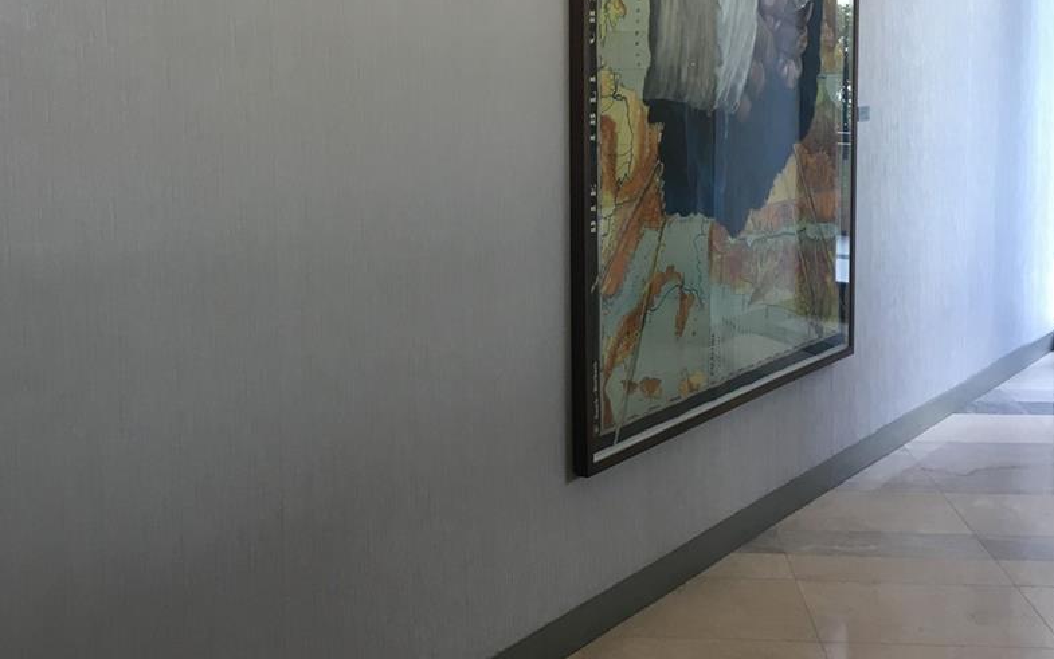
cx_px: 454
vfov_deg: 27.1
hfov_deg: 42.5
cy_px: 176
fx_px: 1350
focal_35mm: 47
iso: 64
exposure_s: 1/30
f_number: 2.2
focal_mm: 4.15
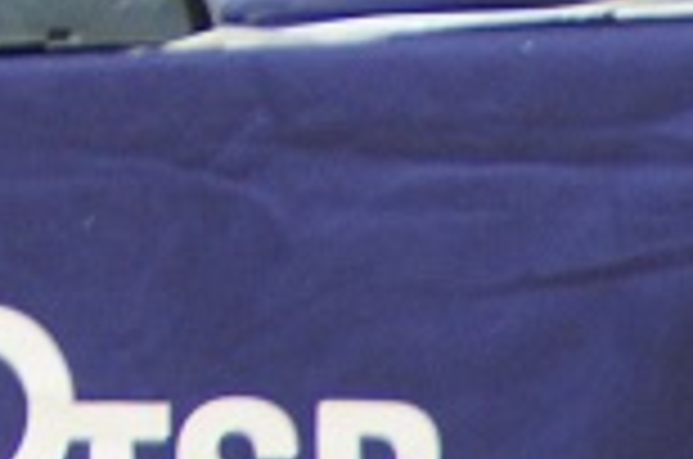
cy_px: -562
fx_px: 29987
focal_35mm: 1561
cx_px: -590
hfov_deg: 1.3
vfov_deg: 0.9
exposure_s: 1/15
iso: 1600
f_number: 6.3
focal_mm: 200
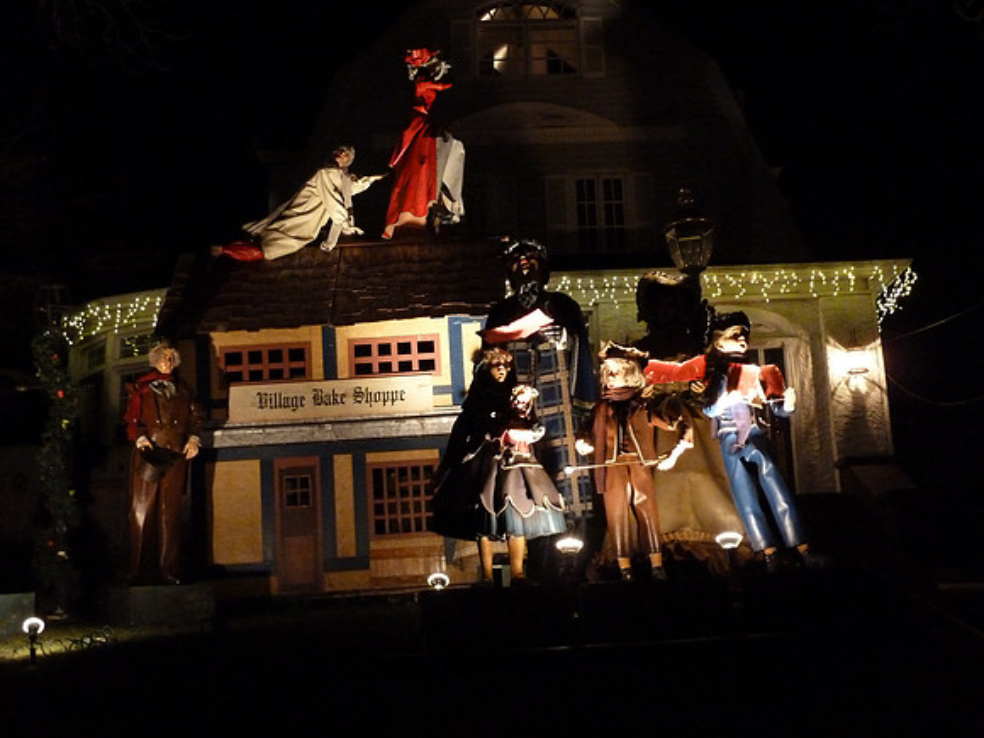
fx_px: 1137
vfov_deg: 36.0
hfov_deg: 46.8
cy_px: 369
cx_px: 492
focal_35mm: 40
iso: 800
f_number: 3.6
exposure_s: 1/13
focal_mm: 6.5
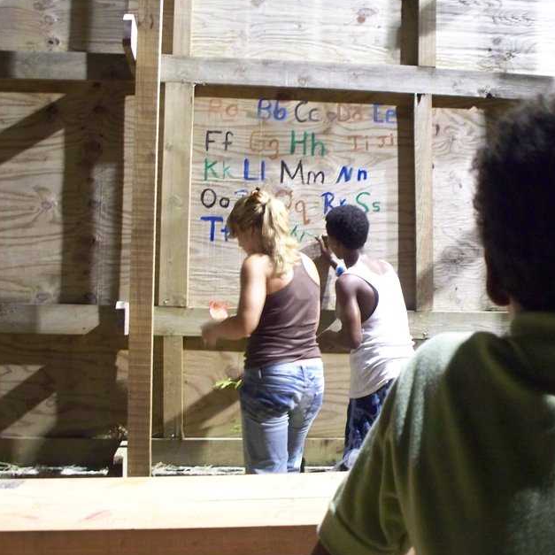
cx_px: 351
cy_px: 291
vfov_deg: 32.8
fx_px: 943
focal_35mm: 52
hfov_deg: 32.6
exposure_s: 1/6
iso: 400
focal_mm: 7.54
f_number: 2.8
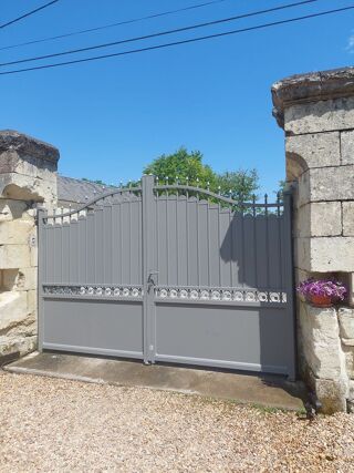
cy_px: 236
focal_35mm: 24
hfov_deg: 56.8
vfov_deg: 71.6
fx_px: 327
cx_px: 177
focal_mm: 5.23
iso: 40
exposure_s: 1/1508
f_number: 1.8
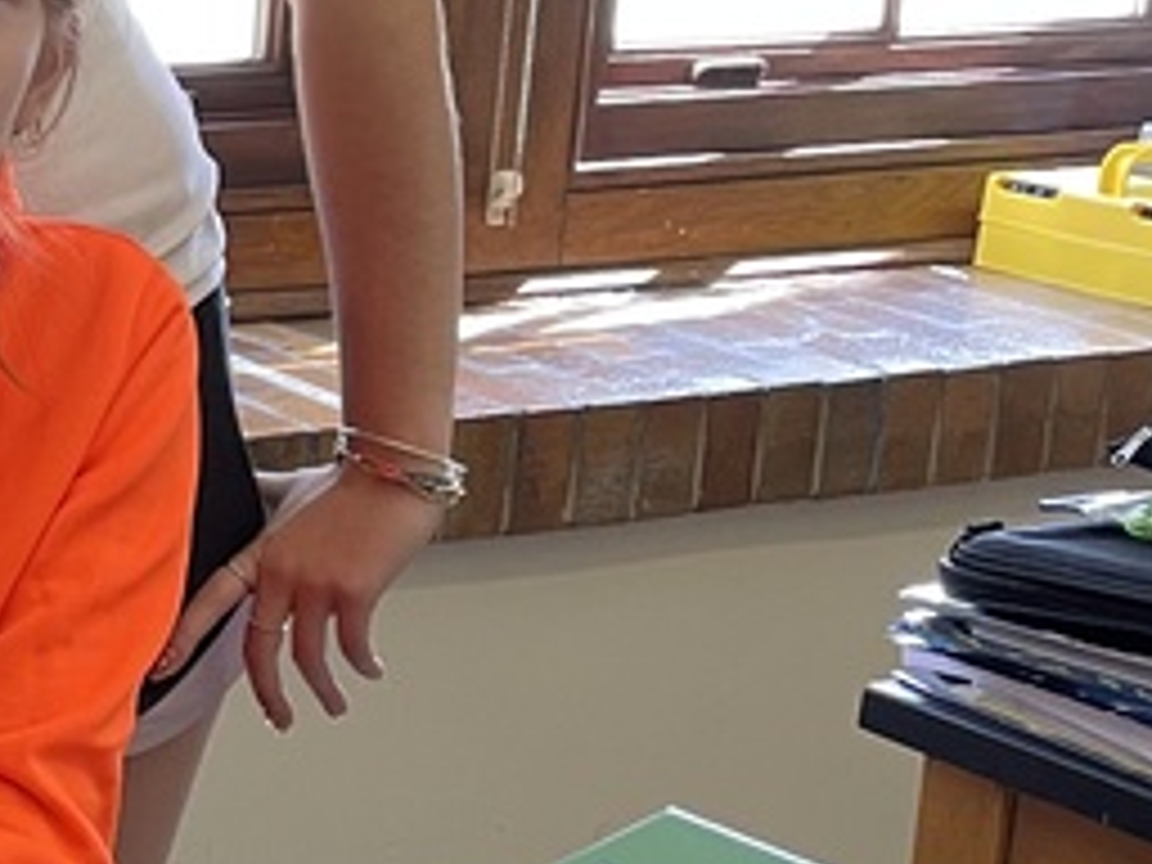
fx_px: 3461
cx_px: -738
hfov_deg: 16.6
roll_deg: -0.7
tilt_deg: -12.8
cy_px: 333
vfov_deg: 14.2
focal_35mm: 104
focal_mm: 4.2
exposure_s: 1/60
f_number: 1.6
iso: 100
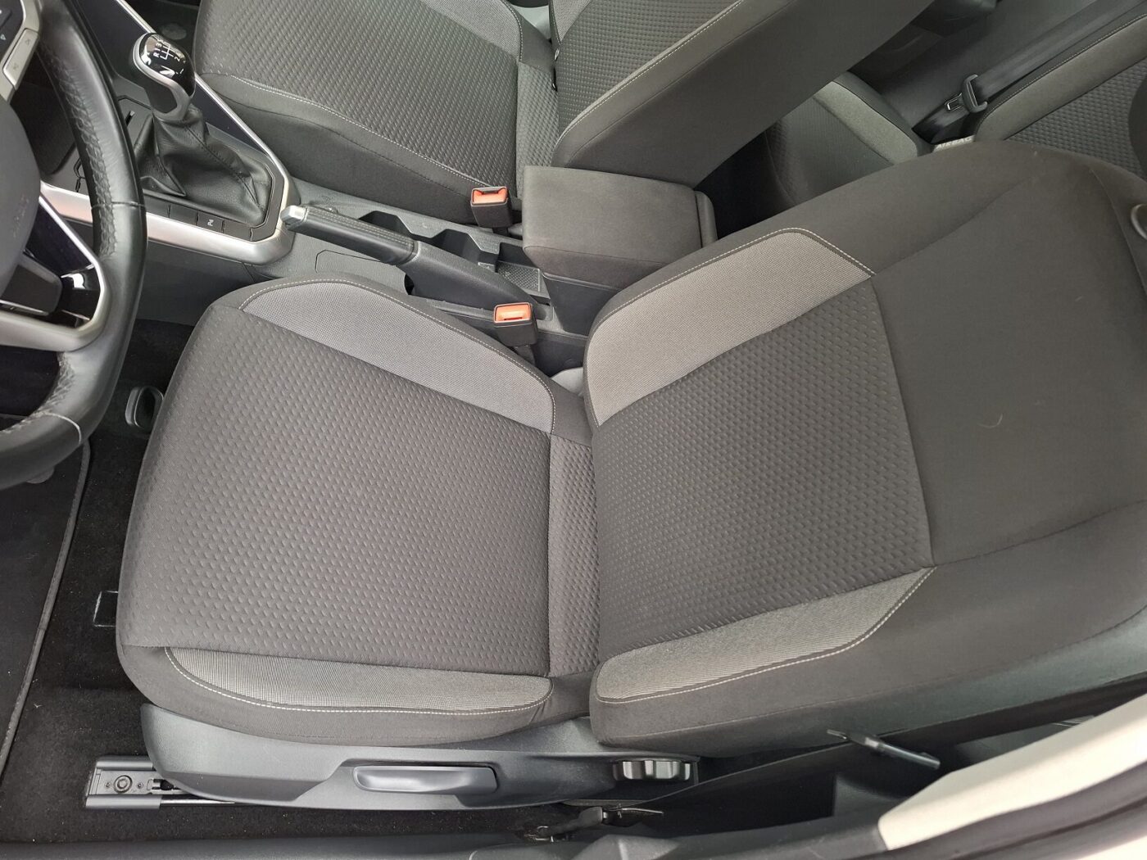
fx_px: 762
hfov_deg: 73.9
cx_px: 574
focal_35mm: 23
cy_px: 430
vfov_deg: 58.9
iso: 320
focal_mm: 5.54
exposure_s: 1/33
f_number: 1.8
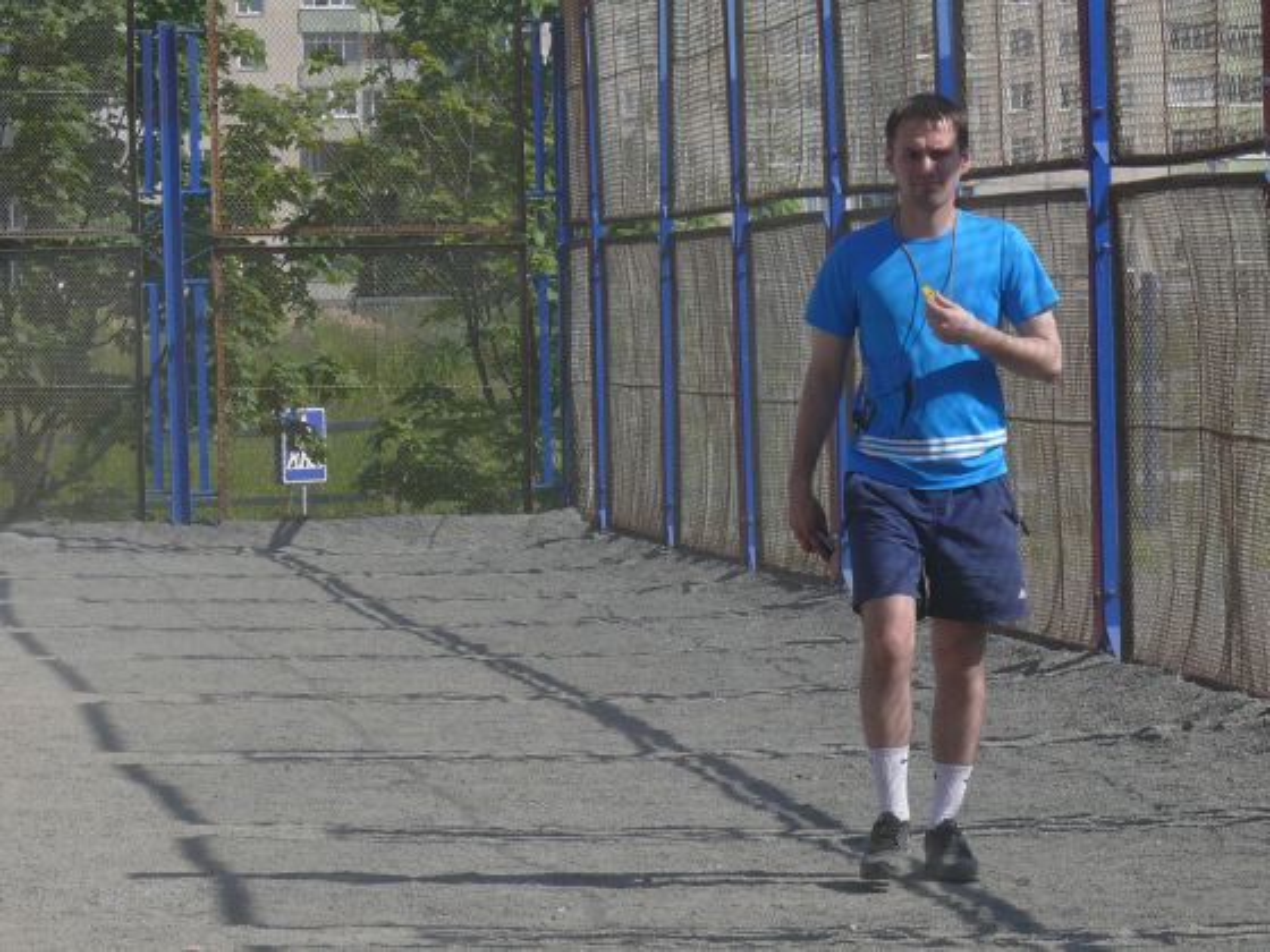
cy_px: 476
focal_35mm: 217
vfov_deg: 6.8
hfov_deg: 9.1
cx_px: 635
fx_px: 7961
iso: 100
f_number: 6.3
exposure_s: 1/500
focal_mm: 25.8
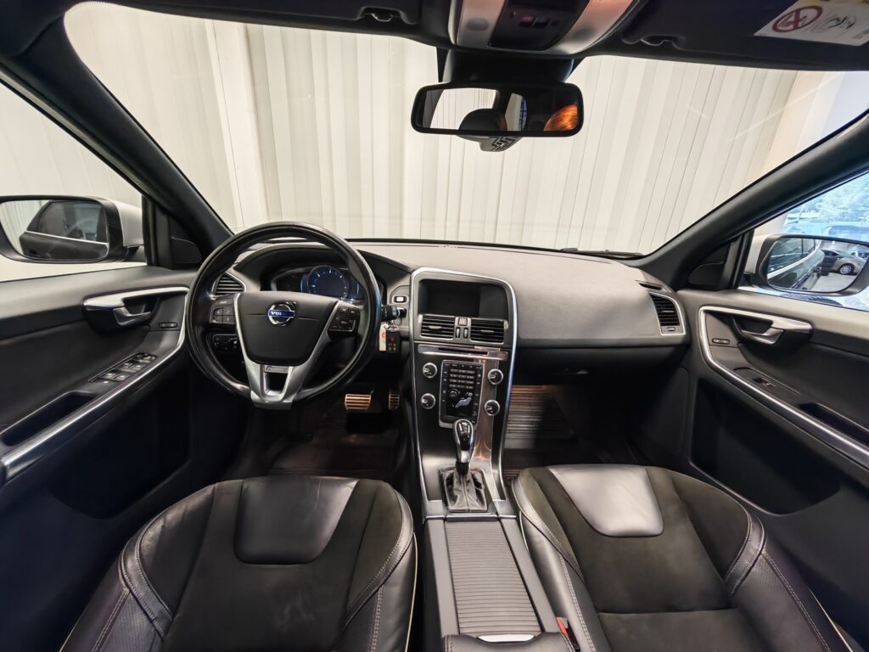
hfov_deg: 106.2
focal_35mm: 13
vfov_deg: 89.9
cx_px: 434
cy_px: 326
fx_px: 326
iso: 320
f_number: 2
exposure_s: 1/33
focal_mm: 1.82
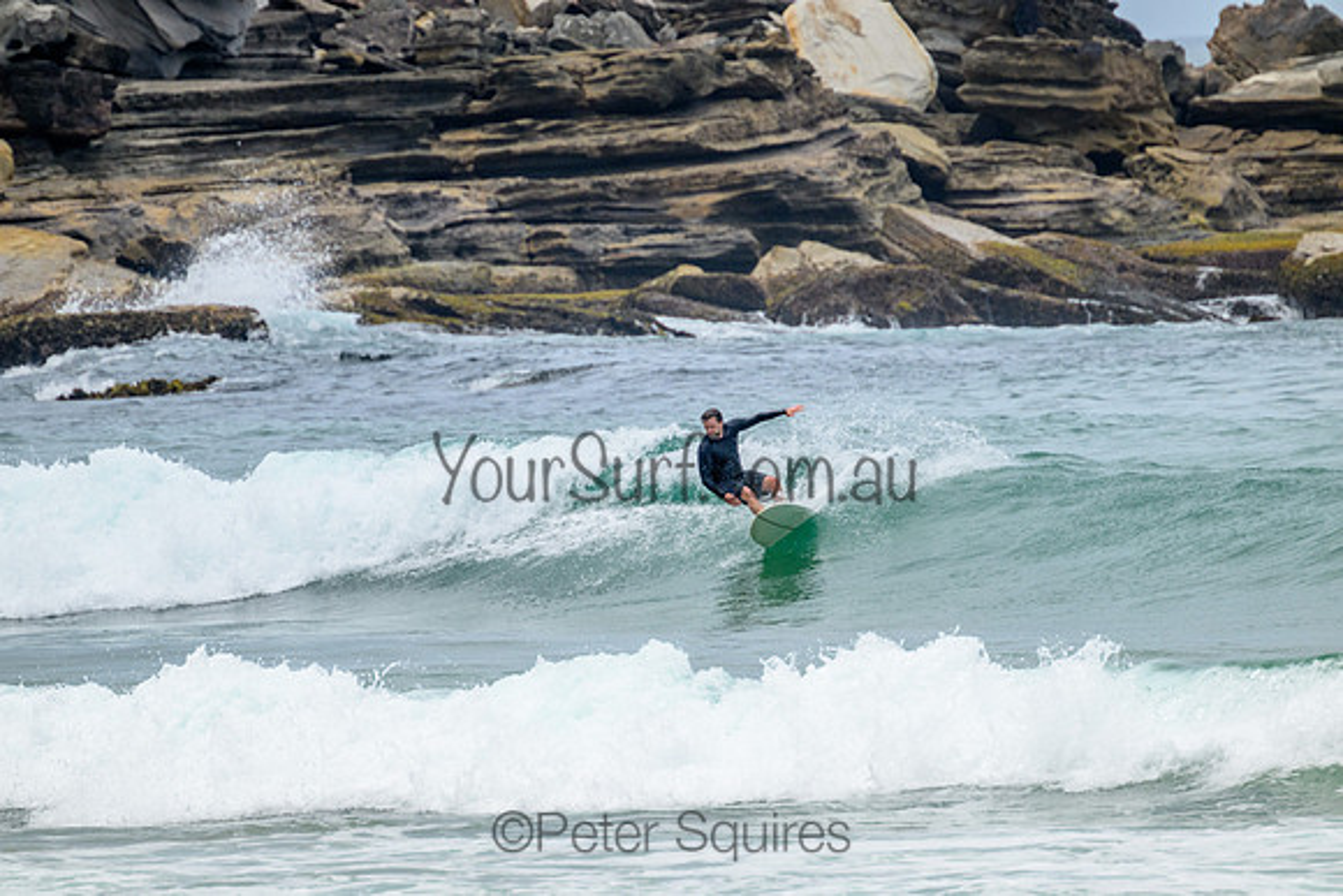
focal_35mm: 800
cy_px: 448
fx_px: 29850
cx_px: 672
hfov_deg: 2.6
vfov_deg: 1.7
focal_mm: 800
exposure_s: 1/2000
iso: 900
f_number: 11
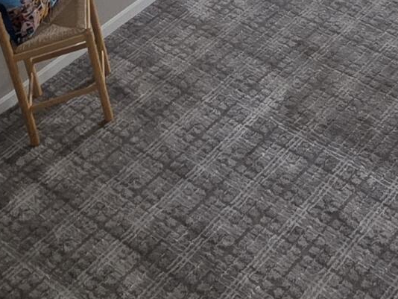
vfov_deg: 15.9
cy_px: -295
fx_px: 840
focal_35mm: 73
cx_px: 549
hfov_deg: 23.0
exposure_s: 1/120
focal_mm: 2.2
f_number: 1.9
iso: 160
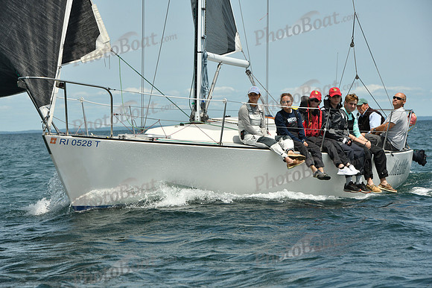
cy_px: 144
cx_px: 216
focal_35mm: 170
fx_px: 2040
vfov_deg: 8.1
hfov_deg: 12.1
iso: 320
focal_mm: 170
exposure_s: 1/1000
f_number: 10
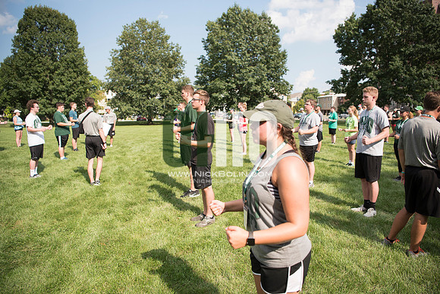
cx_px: 220
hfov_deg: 73.7
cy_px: 147
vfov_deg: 53.2
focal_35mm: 24
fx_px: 293
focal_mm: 24
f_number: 2.8
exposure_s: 1/2000
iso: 200
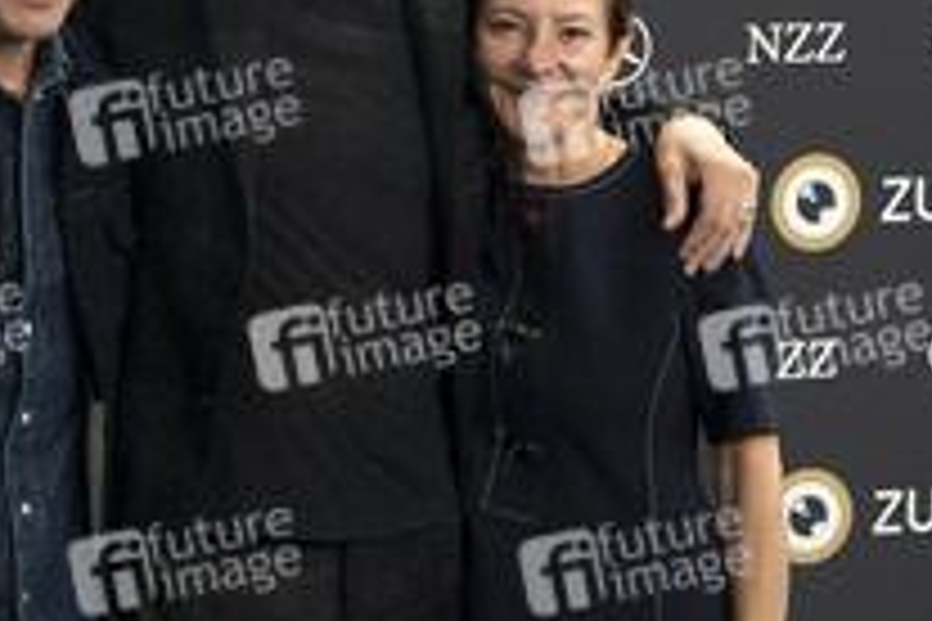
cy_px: 153
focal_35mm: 171
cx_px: 245
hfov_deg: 12.0
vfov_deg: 8.0
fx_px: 4427
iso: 400
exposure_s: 1/200
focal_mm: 70
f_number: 4.5
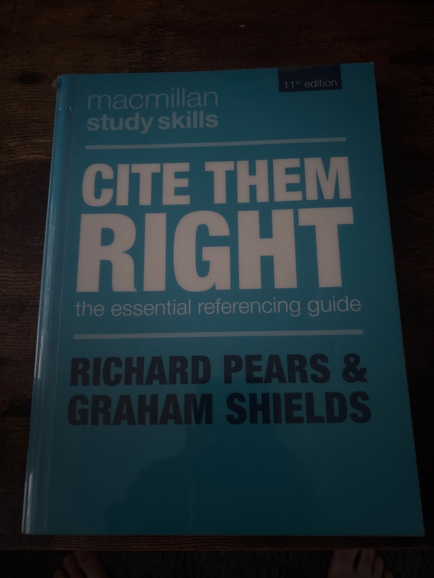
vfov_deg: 67.3
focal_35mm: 26
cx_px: 217
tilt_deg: -75.8
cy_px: 289
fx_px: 435
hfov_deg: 53.1
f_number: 1.6
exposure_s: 1/15
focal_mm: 5.96
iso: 1250
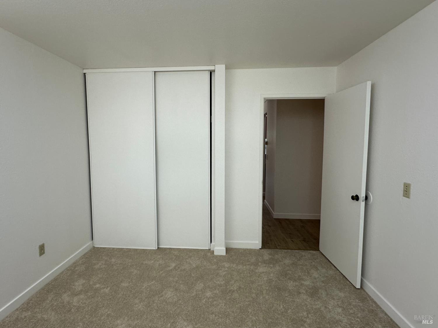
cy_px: 164
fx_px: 177
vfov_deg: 85.7
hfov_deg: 102.1
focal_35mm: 14
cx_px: 219
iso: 160
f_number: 2.2
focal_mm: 2.22
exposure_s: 1/120
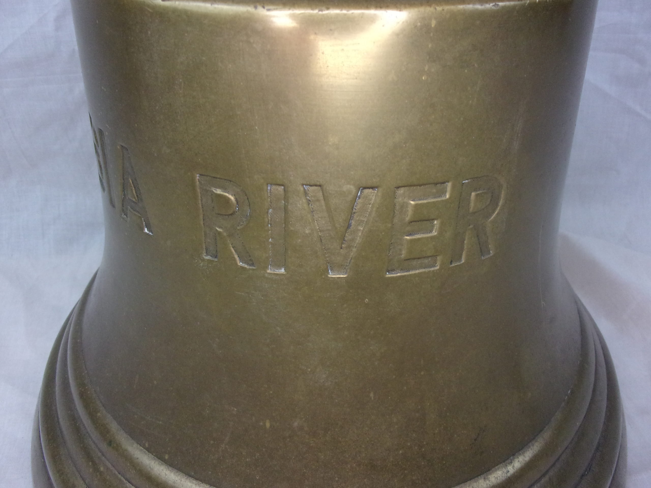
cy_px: 244
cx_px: 326
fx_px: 527
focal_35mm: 28
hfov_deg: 63.4
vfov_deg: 49.7
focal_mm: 5.1
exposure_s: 1/125
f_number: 3.9
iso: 294
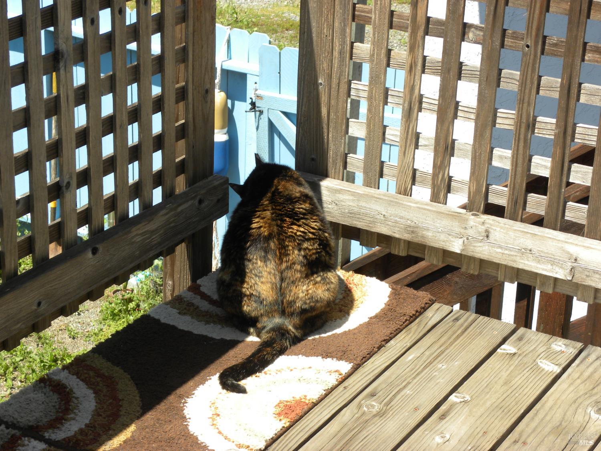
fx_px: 1476
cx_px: 300
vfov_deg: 17.4
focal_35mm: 85
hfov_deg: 23.0
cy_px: 226
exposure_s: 1/186
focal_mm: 15.1
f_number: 5
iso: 64
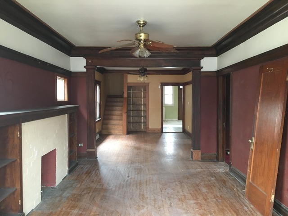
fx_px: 241
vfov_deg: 48.2
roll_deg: -0.2
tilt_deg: -2.7
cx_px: 144
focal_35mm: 29
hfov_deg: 61.7
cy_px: 108
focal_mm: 4.15
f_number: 2.2
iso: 200
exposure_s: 1/24
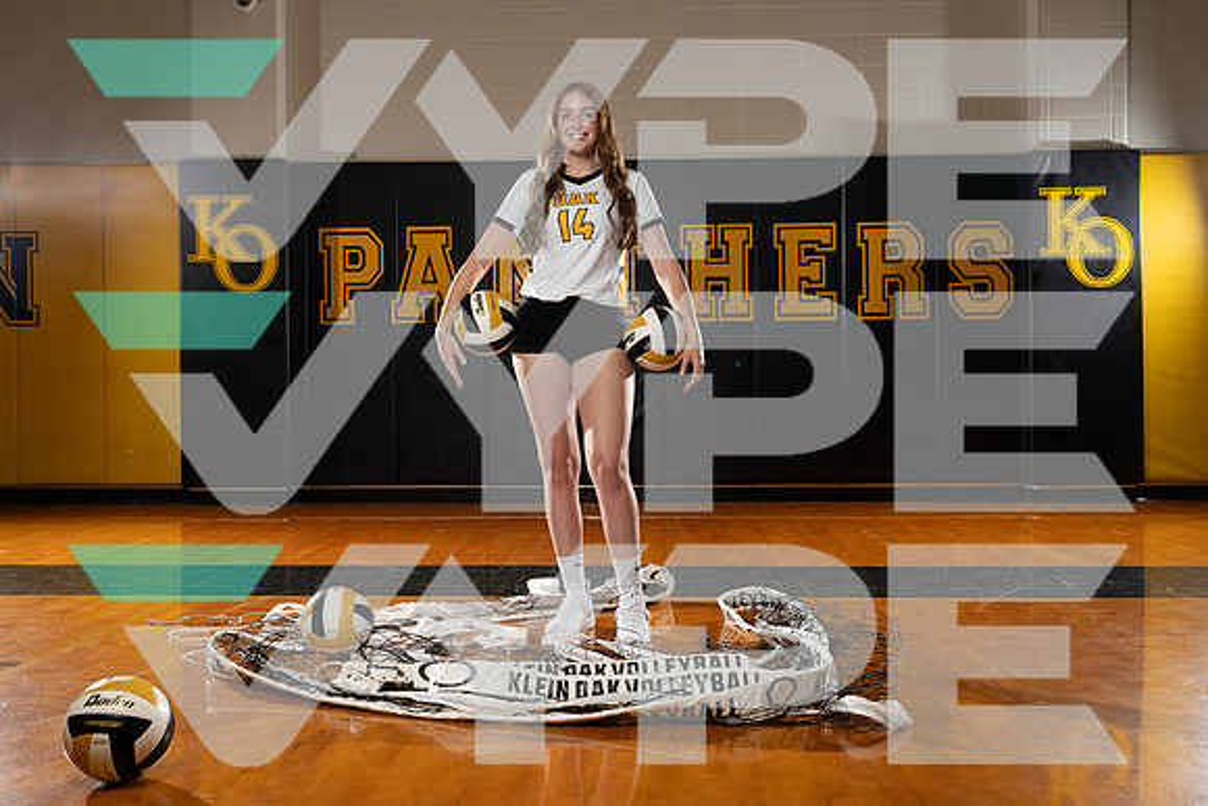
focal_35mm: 38
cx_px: 604
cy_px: 403
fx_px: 1275
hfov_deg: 50.7
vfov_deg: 35.1
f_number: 8
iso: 1000
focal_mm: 38
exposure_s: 1/250
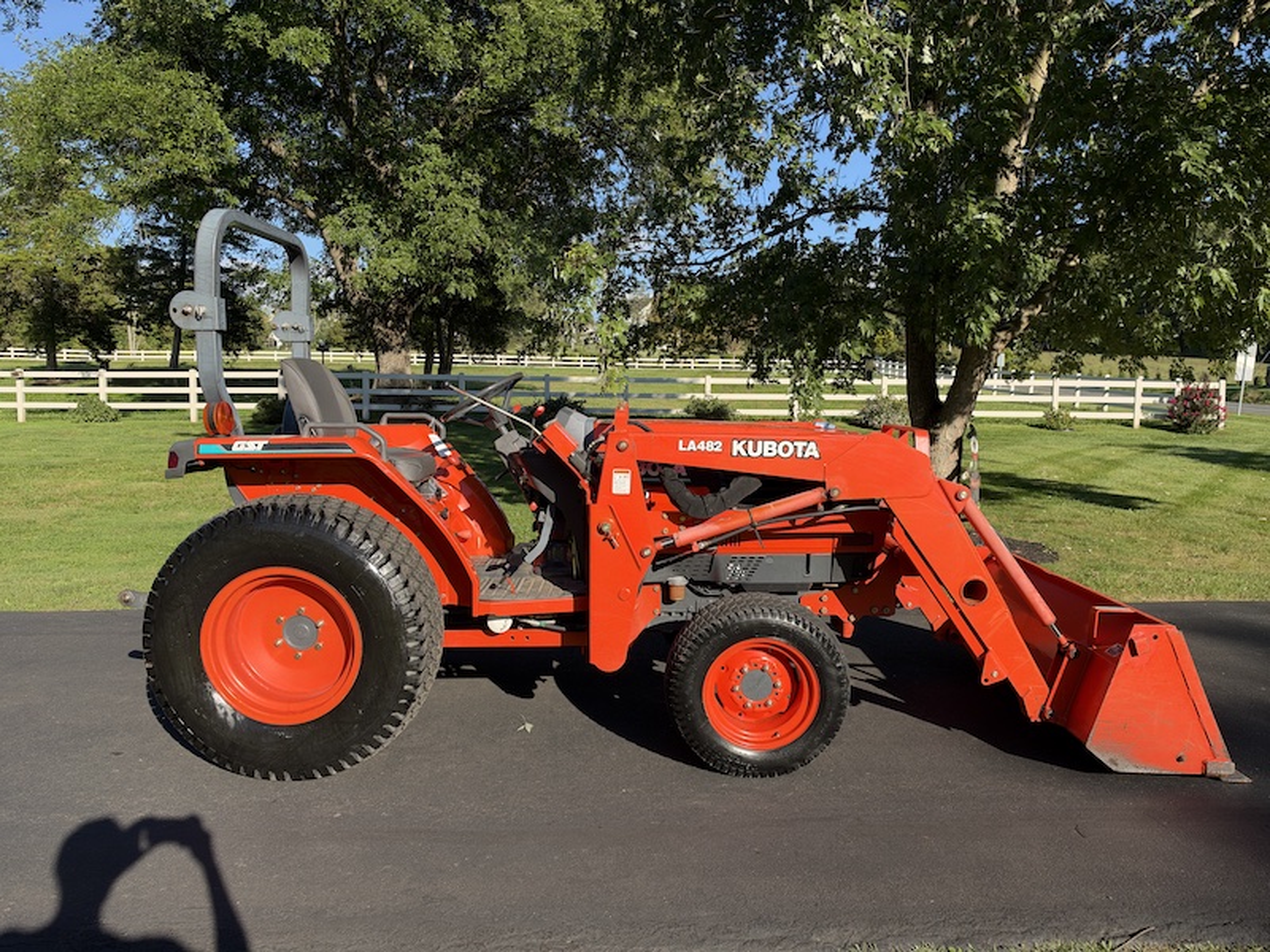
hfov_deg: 71.6
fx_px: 881
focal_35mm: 24
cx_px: 635
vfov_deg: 56.8
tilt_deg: -4.4
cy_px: 476
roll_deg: -1.6
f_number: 1.8
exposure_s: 1/2342
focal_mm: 6.93
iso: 64
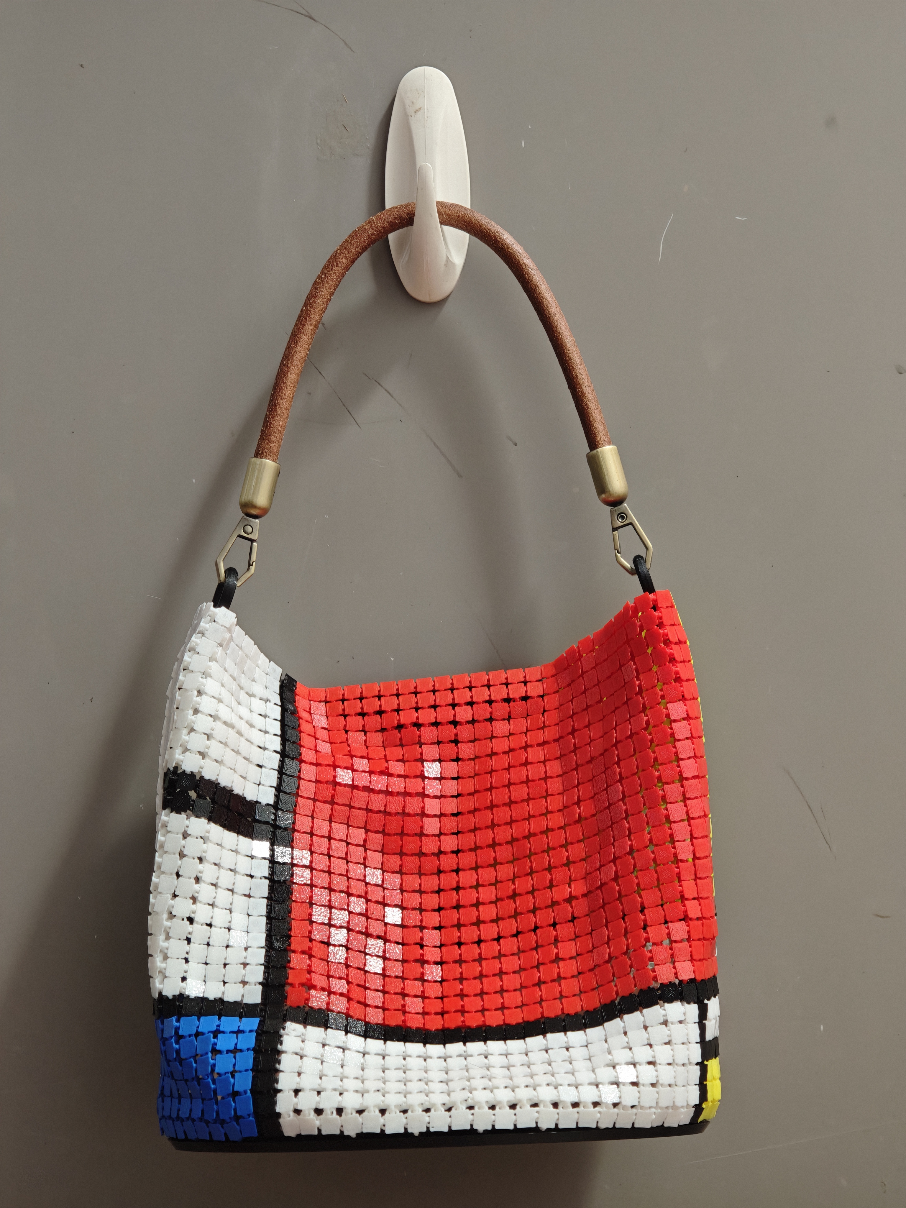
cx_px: 453
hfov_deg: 24.4
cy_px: 604
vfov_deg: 32.2
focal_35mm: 60
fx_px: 2094
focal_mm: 9
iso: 800
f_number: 2
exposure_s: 1/33.3
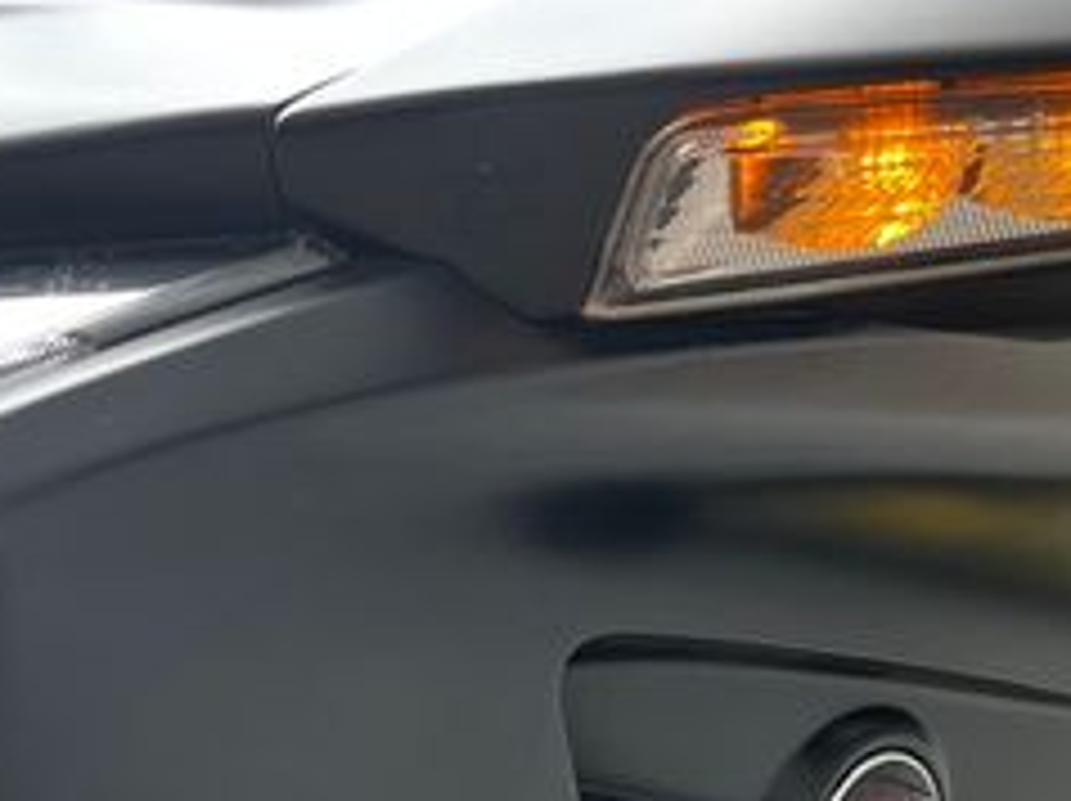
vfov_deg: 19.6
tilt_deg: +3.4
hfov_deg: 27.8
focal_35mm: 70
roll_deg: +4.0
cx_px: 580
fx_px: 2164
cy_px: 986
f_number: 1.6
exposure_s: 1/104
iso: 64
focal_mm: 5.1
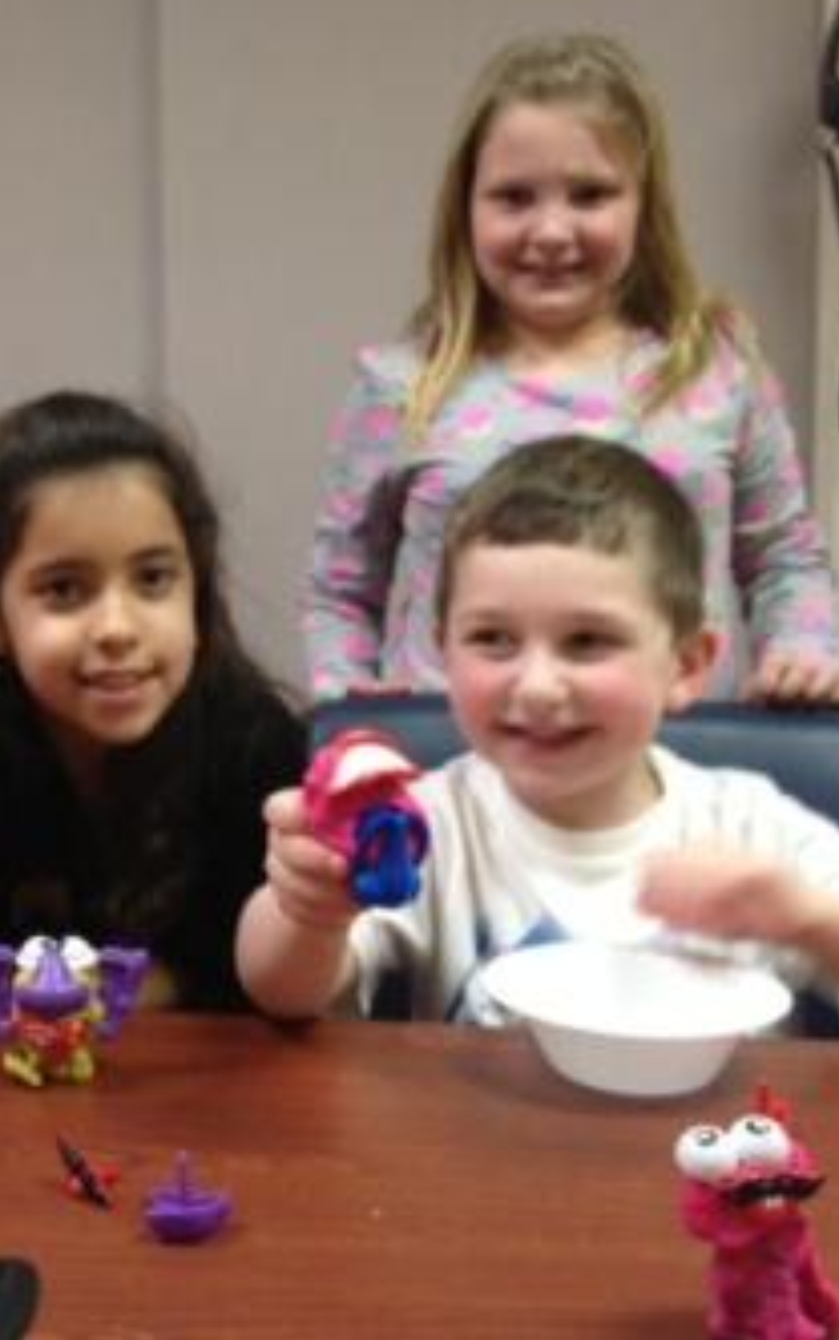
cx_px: 121
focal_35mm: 50
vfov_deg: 40.3
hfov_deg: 25.3
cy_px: 666
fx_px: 1826
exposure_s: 1/20
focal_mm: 4.28
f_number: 2.4
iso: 80
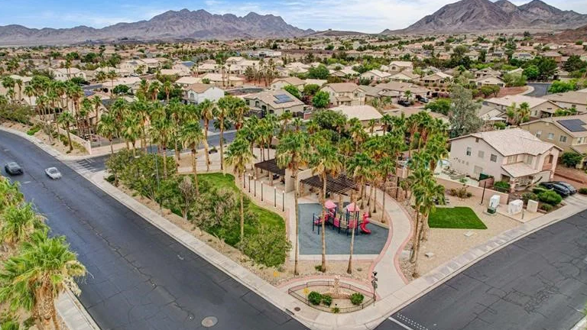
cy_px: 165
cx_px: 286
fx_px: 374
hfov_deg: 76.3
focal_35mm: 24
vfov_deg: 47.7
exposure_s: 1/1000
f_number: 2.8
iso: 140
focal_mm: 8.4
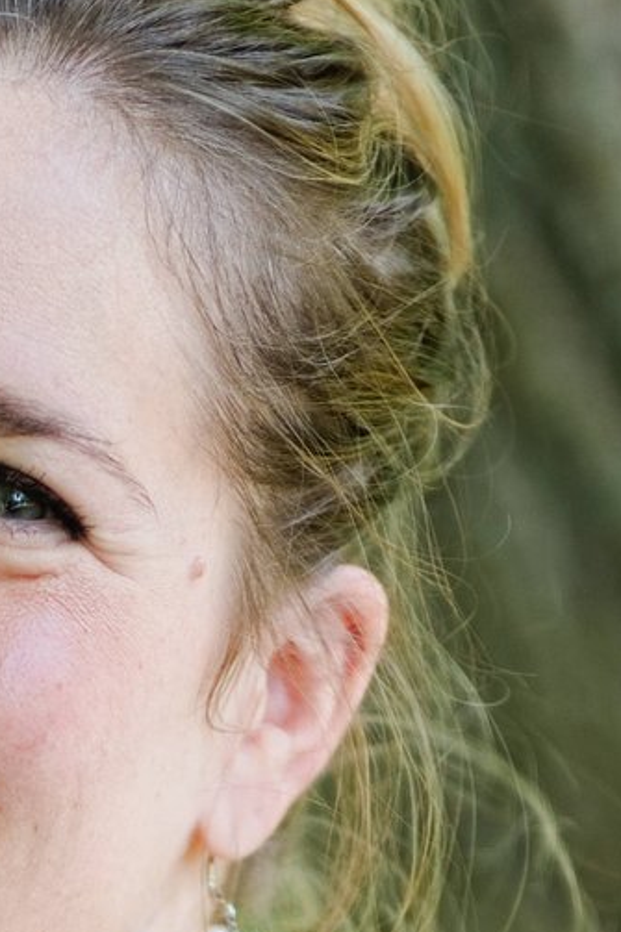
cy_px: 2299
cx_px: -317
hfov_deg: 3.7
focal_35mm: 373
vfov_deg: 5.3
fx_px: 9657
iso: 64
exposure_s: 1/200
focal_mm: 50
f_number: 1.2
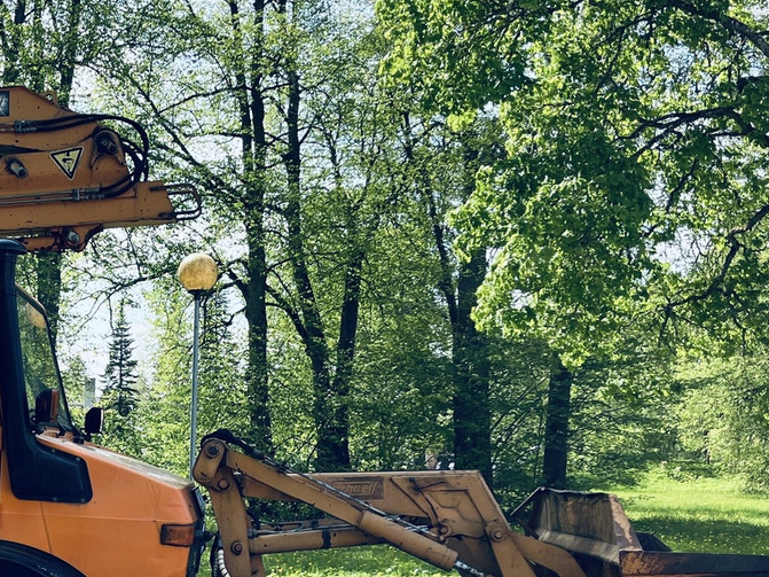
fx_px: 1377
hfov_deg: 28.9
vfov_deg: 23.2
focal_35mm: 62
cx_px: -24
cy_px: 476
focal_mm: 5.1
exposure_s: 1/975
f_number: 1.6
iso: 50
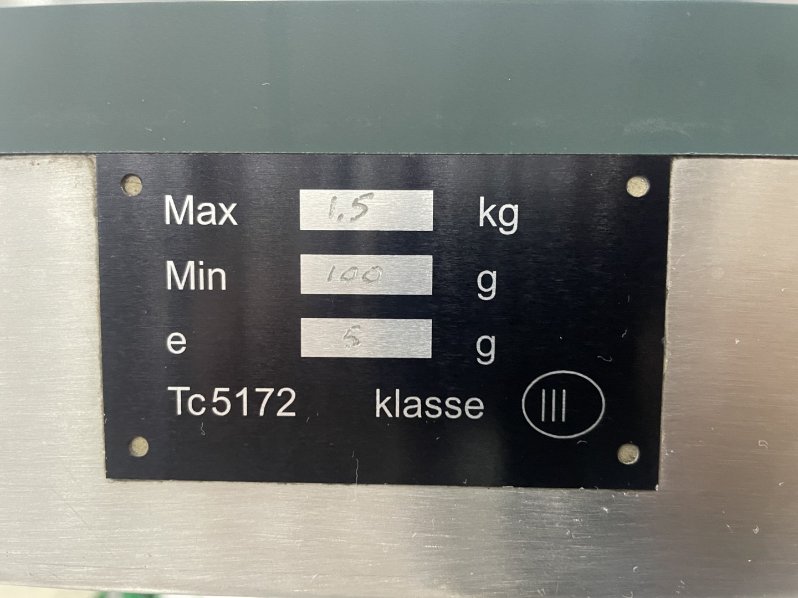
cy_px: 299
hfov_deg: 67.3
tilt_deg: -2.0
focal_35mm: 26
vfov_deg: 53.1
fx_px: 599
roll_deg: +0.1
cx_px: 399
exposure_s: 1/43
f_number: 1.6
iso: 500
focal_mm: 4.2
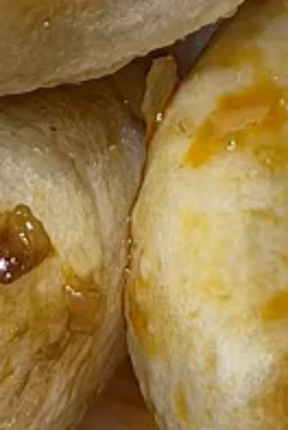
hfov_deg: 3.8
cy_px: -703
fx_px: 4352
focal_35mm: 364
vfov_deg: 5.4
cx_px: 205
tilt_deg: -53.6
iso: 50
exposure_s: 1/50
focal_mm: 6.76
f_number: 1.78
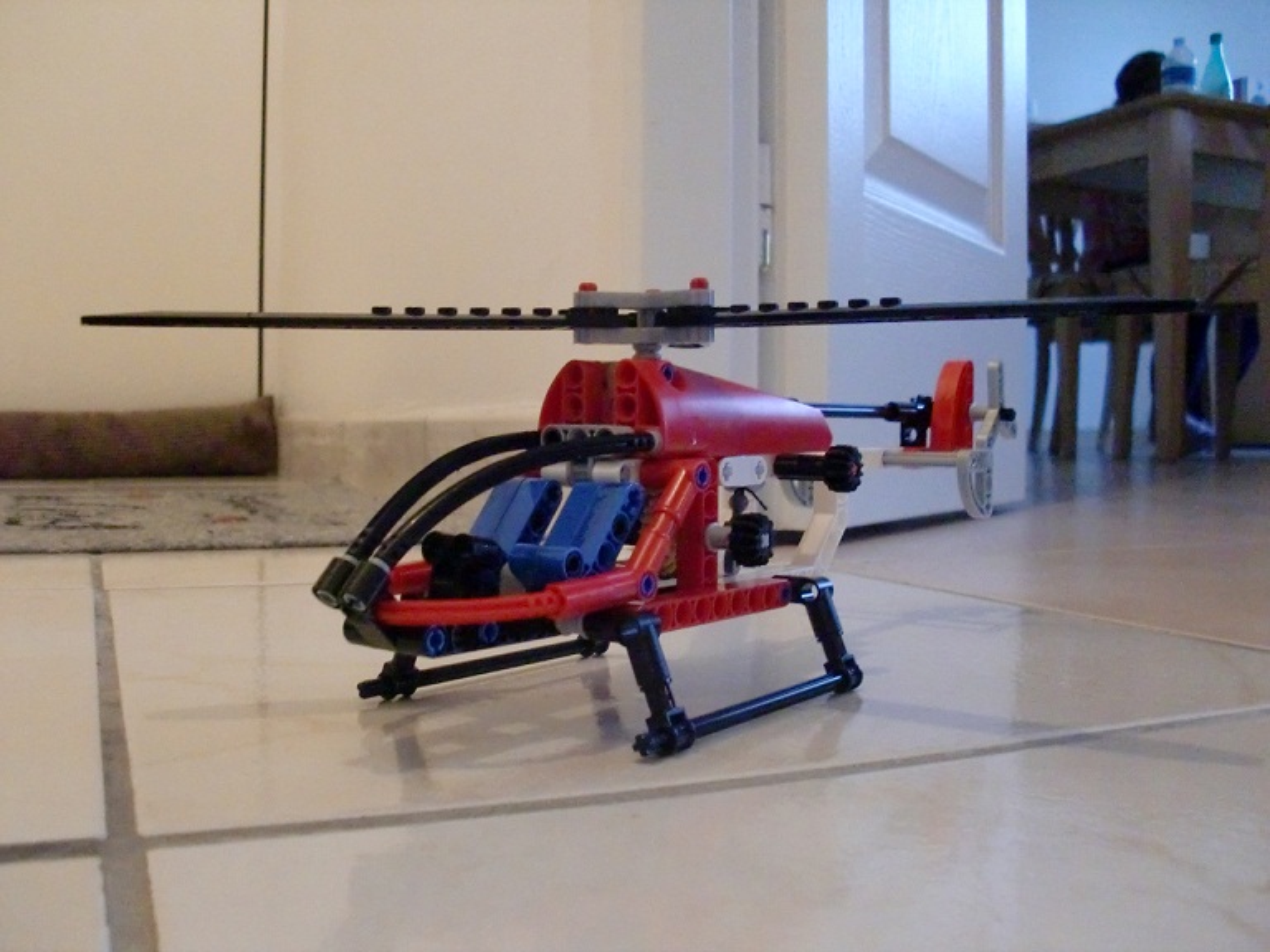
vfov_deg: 39.7
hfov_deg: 51.4
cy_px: 476
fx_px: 1321
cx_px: 635
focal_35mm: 36
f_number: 2.8
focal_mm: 6.3
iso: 1250
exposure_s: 1/60
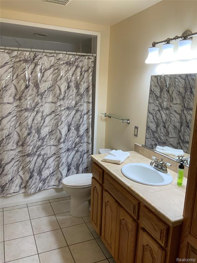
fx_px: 220
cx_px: 98
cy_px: 132
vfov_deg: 61.7
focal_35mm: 29
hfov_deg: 48.2
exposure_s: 1/60
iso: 50
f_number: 1.8
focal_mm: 3
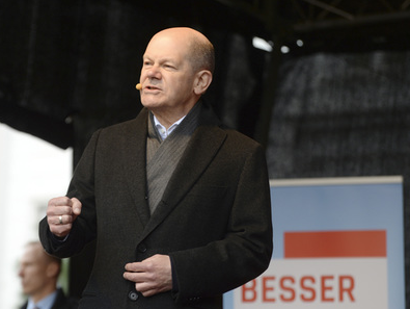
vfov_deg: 8.0
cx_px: 195
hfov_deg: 10.6
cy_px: 155
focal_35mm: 186
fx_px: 2205
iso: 800
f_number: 5.6
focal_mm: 170
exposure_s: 1/500
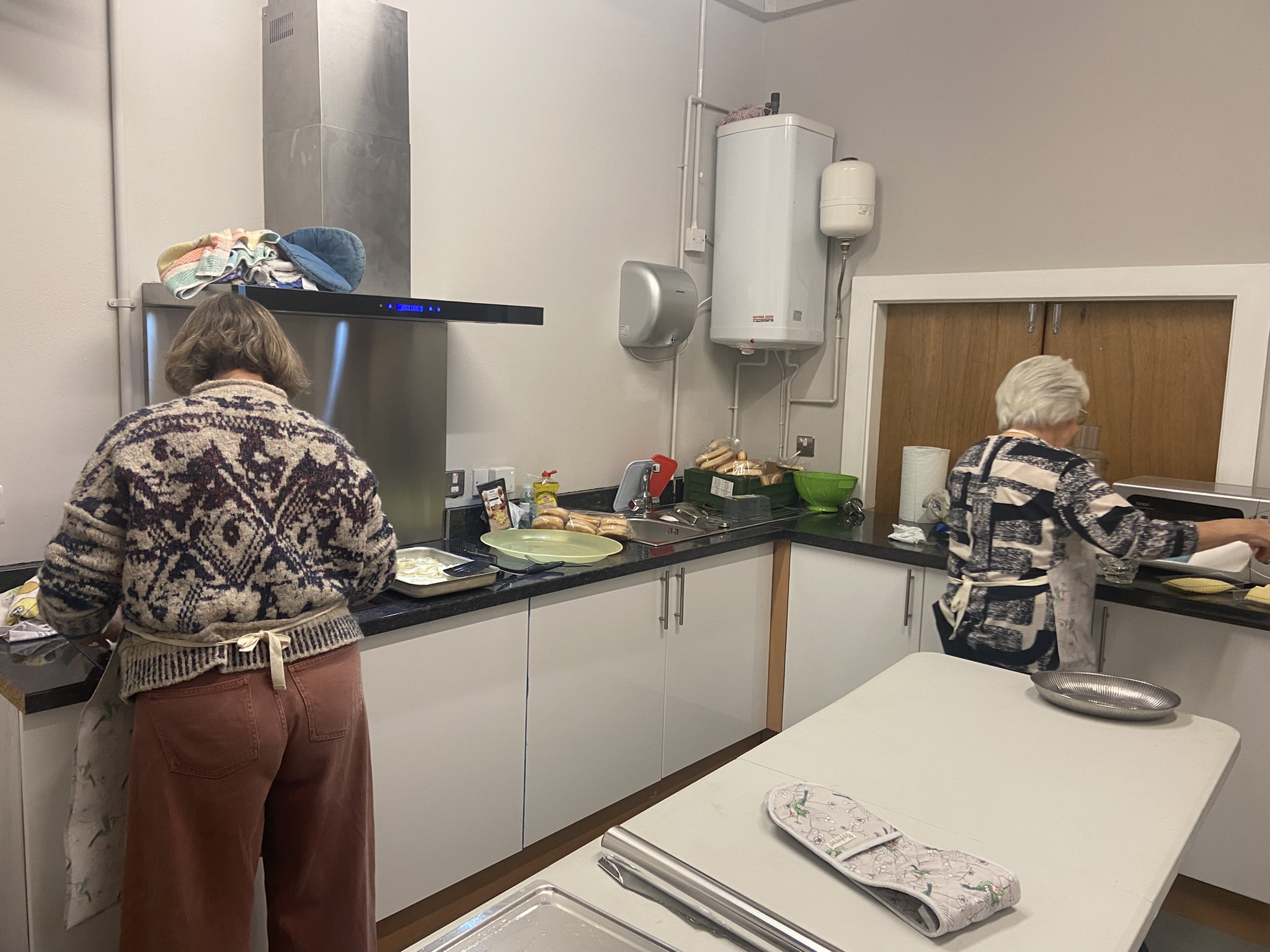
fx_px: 954
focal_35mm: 26
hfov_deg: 67.3
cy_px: 476
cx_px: 635
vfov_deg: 53.1
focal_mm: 4.25
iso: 100
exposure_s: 1/50
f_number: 1.8
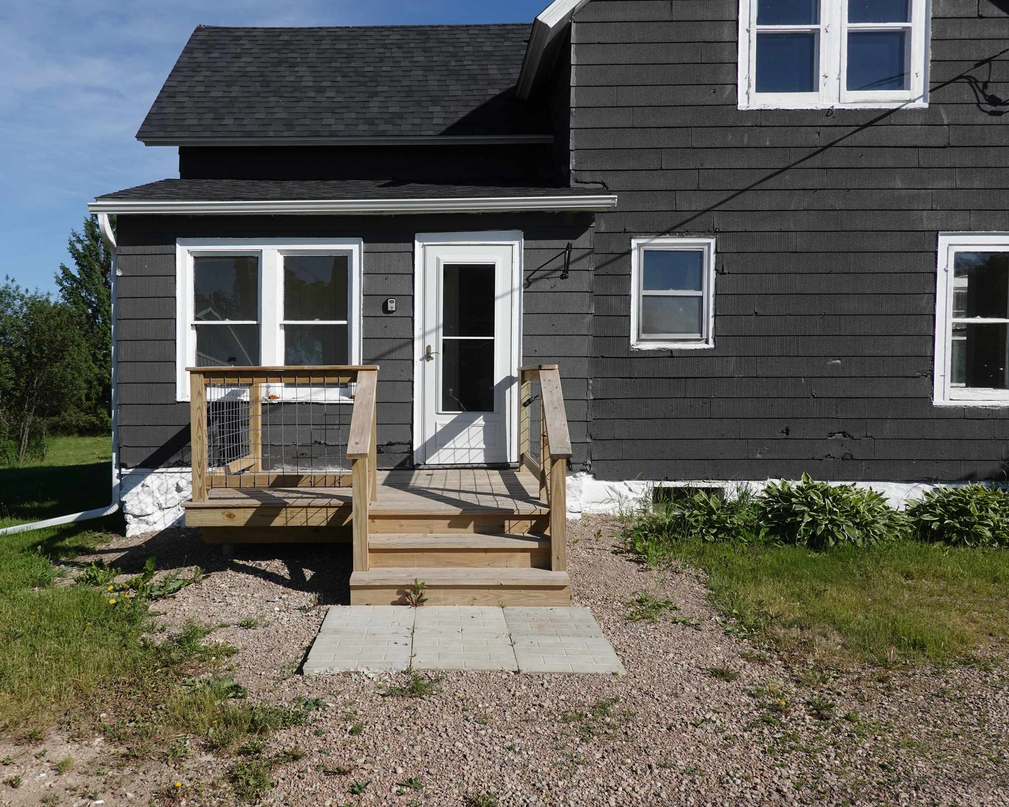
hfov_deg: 61.9
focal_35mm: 28
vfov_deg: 51.5
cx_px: 428
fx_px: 836
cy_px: 415
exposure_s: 1/1000
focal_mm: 9
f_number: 5
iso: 125
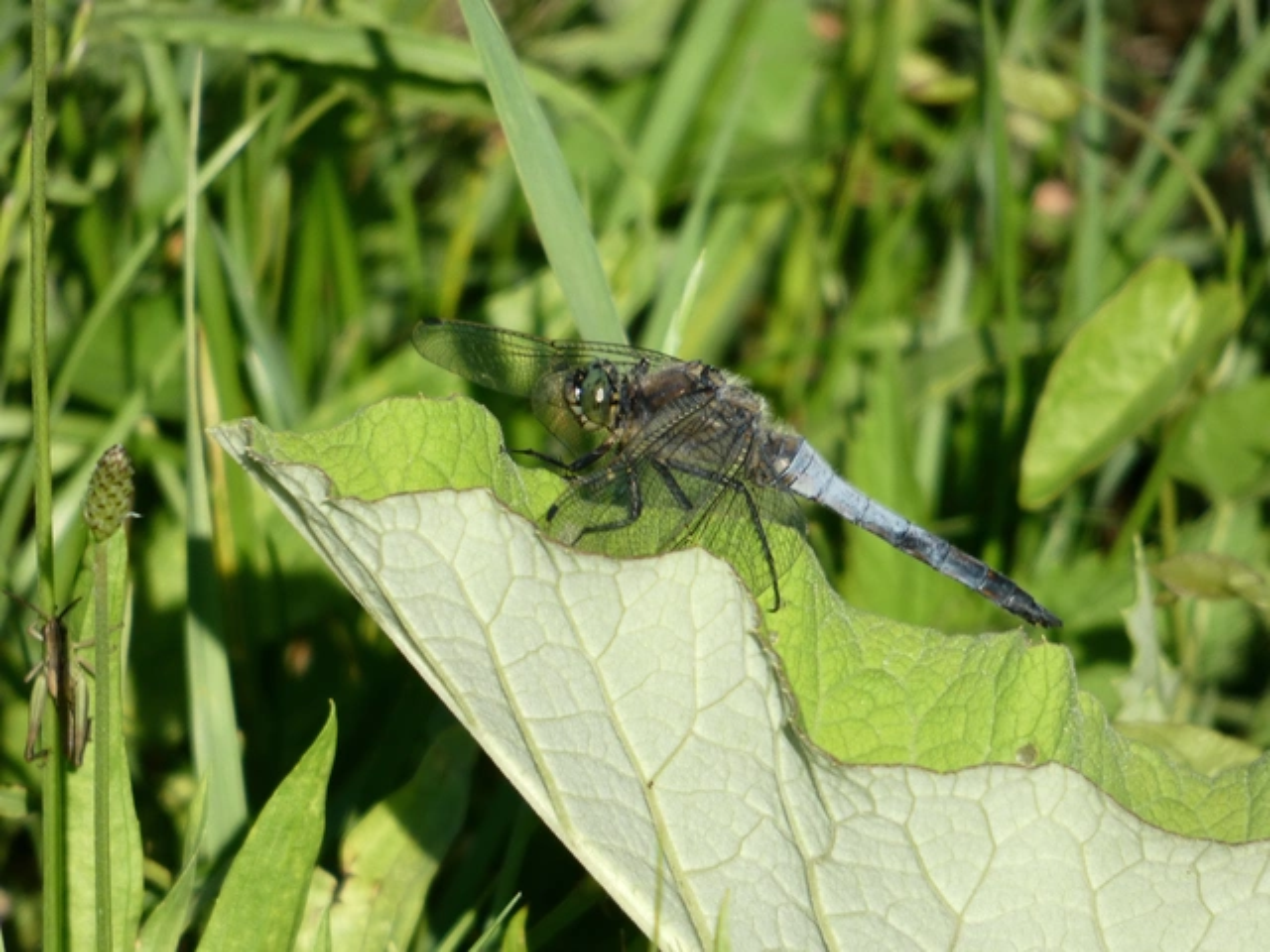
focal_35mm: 1200
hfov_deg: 1.7
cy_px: 476
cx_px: 635
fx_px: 44026
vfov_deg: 1.2
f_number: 5.9
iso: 100
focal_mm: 215
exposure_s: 1/500
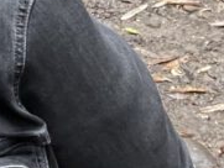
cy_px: -194
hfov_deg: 12.2
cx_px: -308
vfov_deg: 10.3
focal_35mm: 130
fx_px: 842
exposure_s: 1/60
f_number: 2.2
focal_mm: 2.71
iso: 125
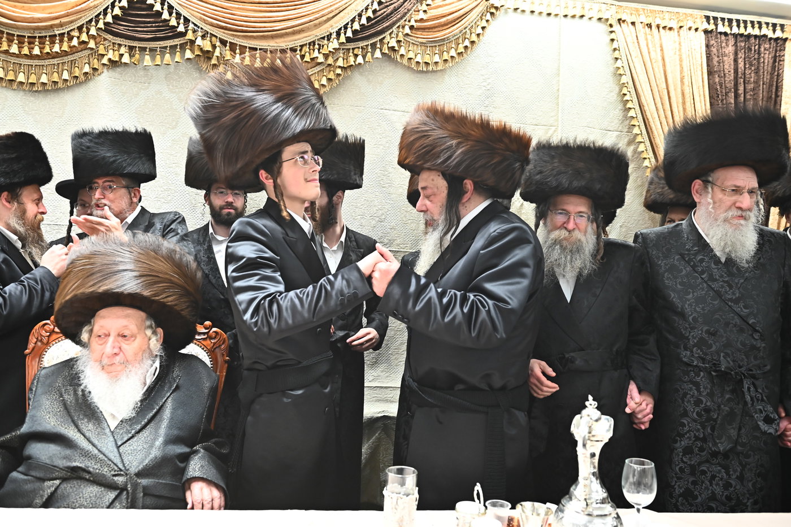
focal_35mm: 29
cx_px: 396
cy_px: 264
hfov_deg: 63.7
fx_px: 637
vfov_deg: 45.0
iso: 2000
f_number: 4.5
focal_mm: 29
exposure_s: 1/200
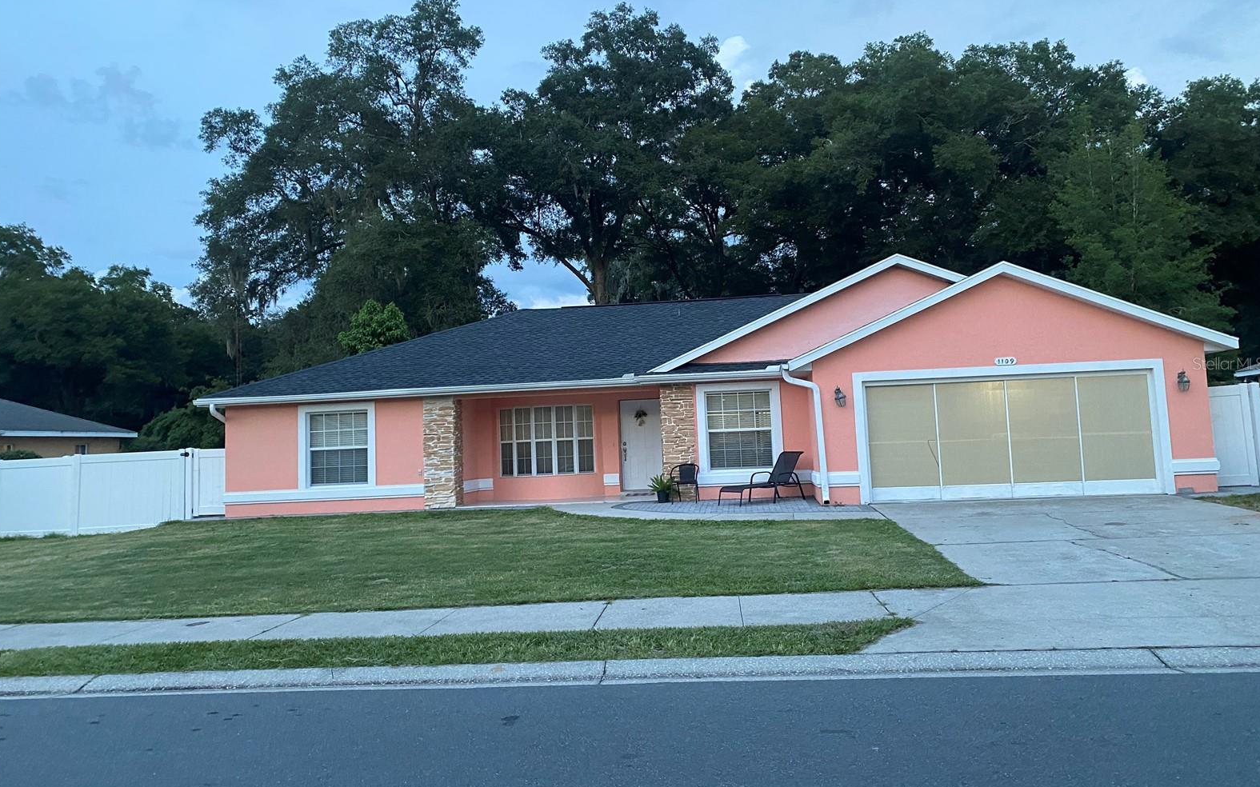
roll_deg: +2.2
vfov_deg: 44.5
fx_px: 961
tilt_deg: +7.1
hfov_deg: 66.5
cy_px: 363
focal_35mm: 28
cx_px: 628
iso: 320
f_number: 1.8
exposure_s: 1/60
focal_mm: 4.25
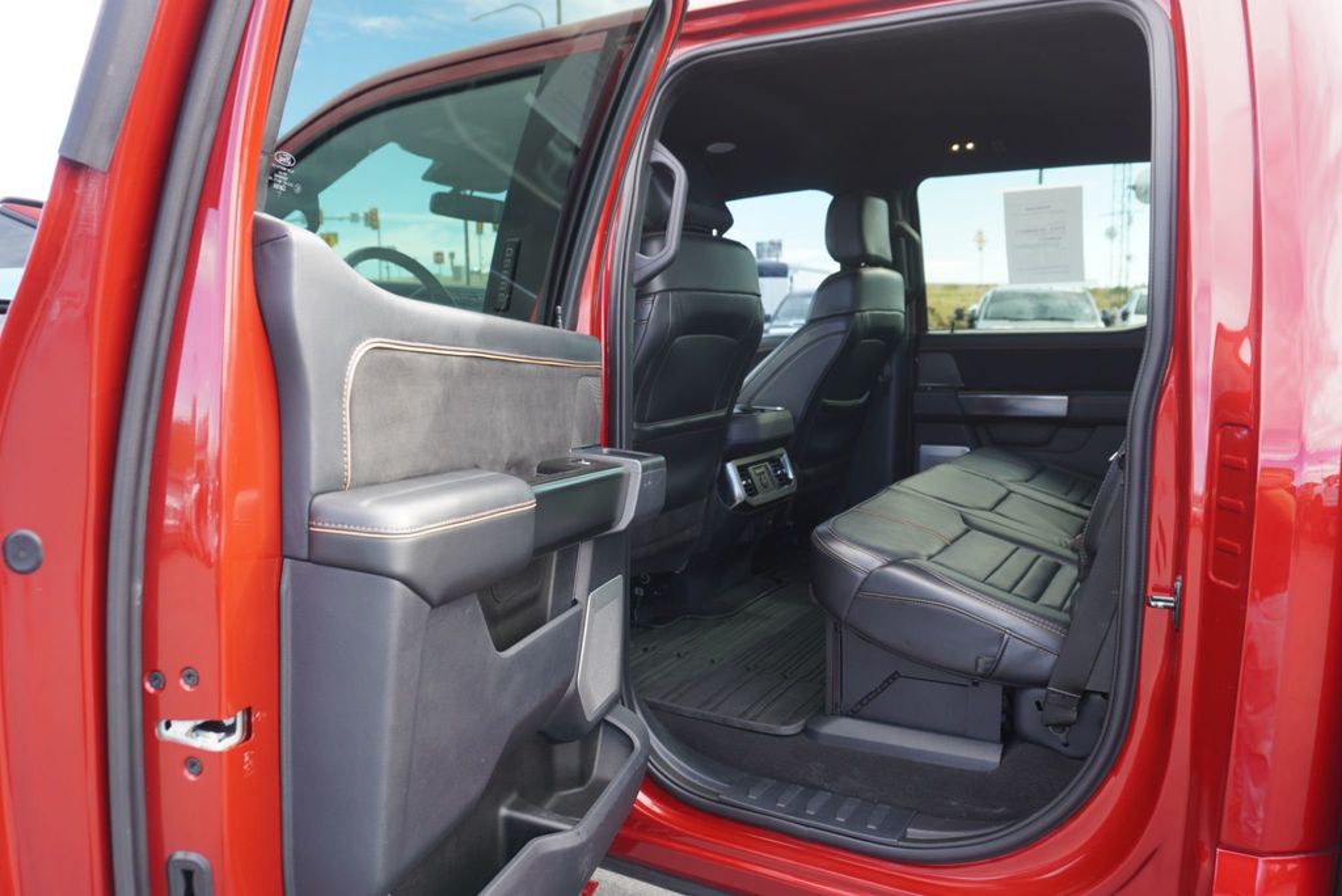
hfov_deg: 70.4
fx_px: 951
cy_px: 448
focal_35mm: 26
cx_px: 671
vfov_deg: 50.5
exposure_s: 1/60
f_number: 4
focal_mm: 17
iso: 125
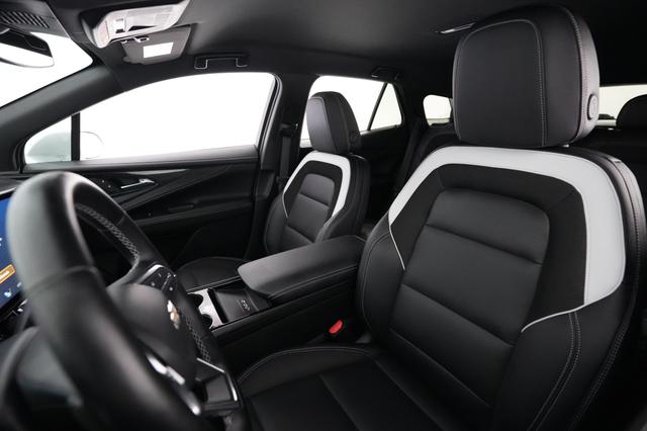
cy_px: 216
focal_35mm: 17
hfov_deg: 93.3
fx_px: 305
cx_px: 324
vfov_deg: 70.4
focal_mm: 17
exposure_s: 1/60
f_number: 4
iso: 12800
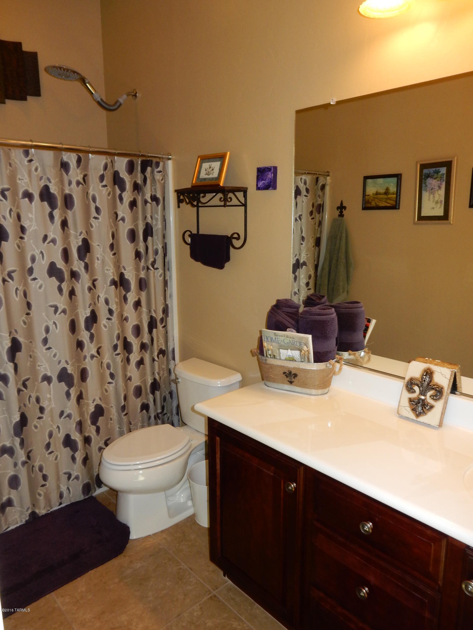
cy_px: 315
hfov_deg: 54.9
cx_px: 236
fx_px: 455
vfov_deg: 69.4
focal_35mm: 25
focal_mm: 4.5
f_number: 3.7
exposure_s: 1/30
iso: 200
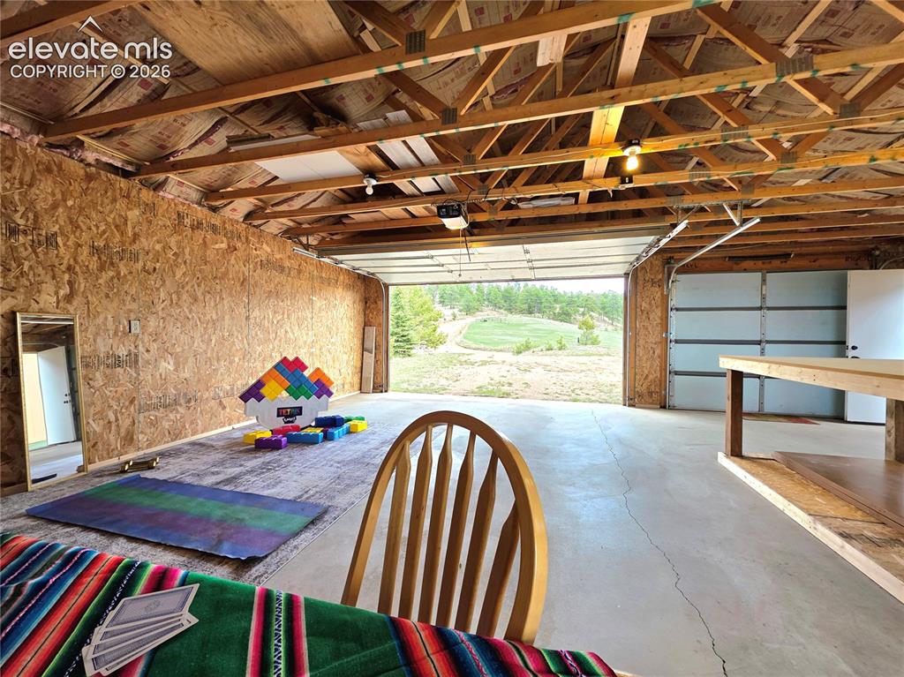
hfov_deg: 106.2
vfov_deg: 89.9
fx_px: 339
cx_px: 452
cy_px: 338
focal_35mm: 13
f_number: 1.9
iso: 40
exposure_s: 1/120
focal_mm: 2.2
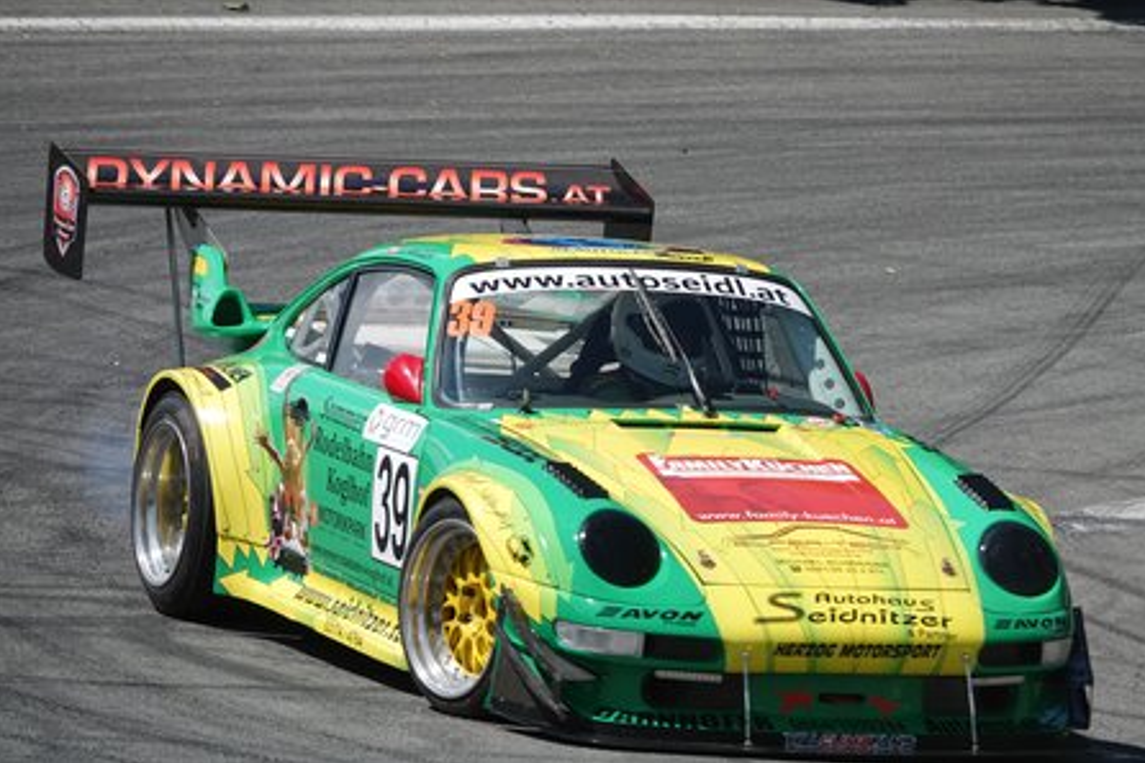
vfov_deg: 4.3
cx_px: 575
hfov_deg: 6.4
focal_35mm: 323
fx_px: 10269
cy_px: 383
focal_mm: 117.29
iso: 100
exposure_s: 1/800
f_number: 5
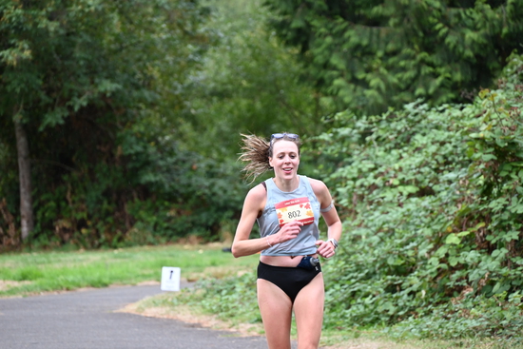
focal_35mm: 200
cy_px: 174
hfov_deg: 10.3
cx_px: 262
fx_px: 2906
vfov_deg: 6.9
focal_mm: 200
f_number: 6.3
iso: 900
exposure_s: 1/250
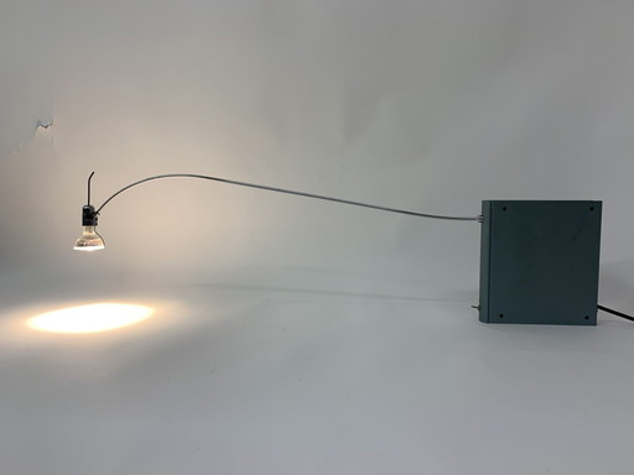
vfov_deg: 53.1
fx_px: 476
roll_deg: +0.3
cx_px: 317
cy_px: 238
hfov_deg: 67.3
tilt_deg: -4.0
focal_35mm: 26
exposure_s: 1/108
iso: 25
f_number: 1.8
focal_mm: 4.25
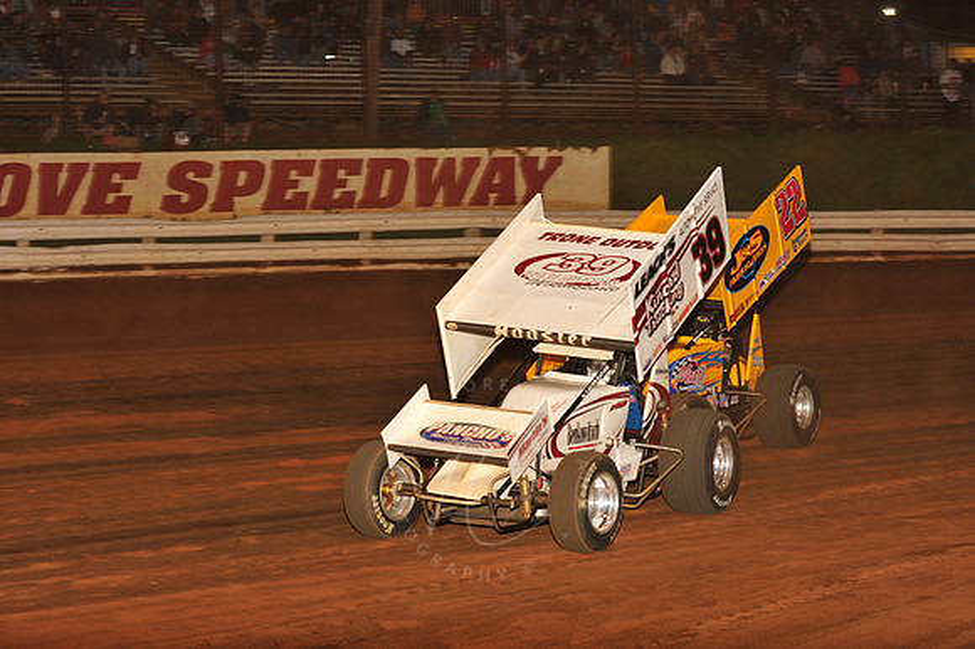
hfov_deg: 23.7
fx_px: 2328
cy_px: 324
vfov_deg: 15.9
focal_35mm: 86
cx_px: 488
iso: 800
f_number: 6.3
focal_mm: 86
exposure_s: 1/320
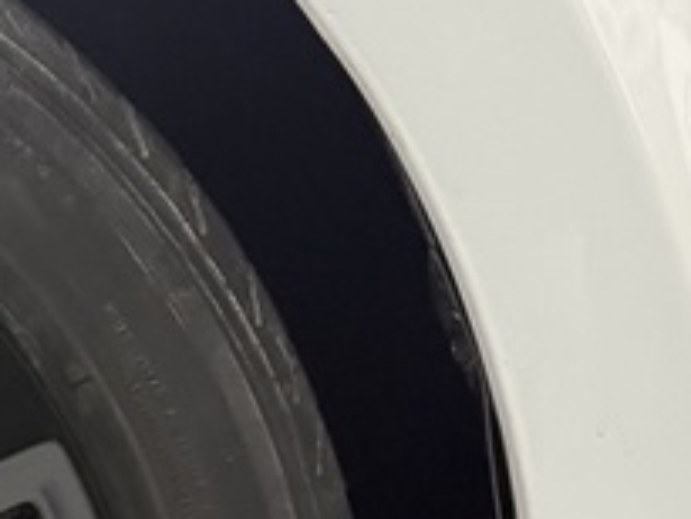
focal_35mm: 120
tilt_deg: -9.3
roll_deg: +1.0
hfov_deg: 14.0
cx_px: -671
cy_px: 630
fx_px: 2397
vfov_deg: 12.1
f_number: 1.78
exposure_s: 1/50
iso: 500
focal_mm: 6.76
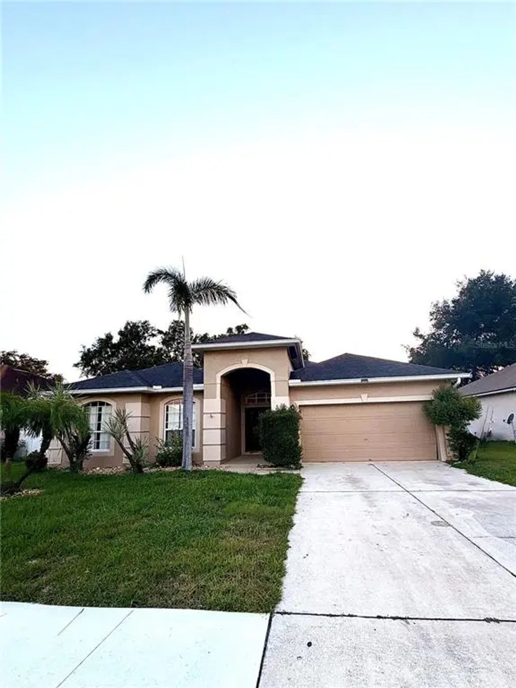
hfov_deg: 85.7
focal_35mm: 14
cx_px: 258
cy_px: 344
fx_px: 278
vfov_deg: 102.1
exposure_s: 1/148
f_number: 2.2
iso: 40
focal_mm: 2.22
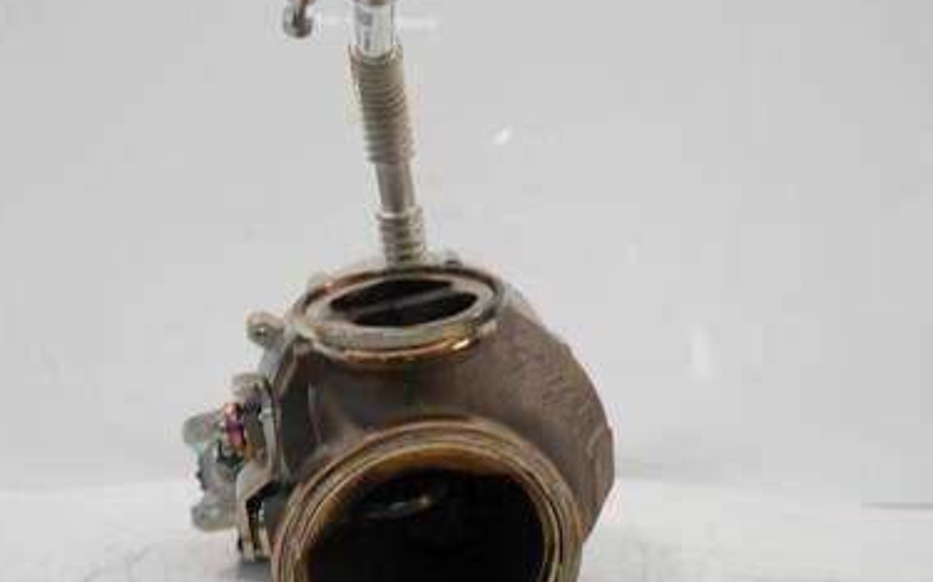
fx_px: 966
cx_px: 443
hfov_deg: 51.5
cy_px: 293
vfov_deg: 33.5
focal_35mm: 38
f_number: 3.5
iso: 320
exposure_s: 1/60
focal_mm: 14
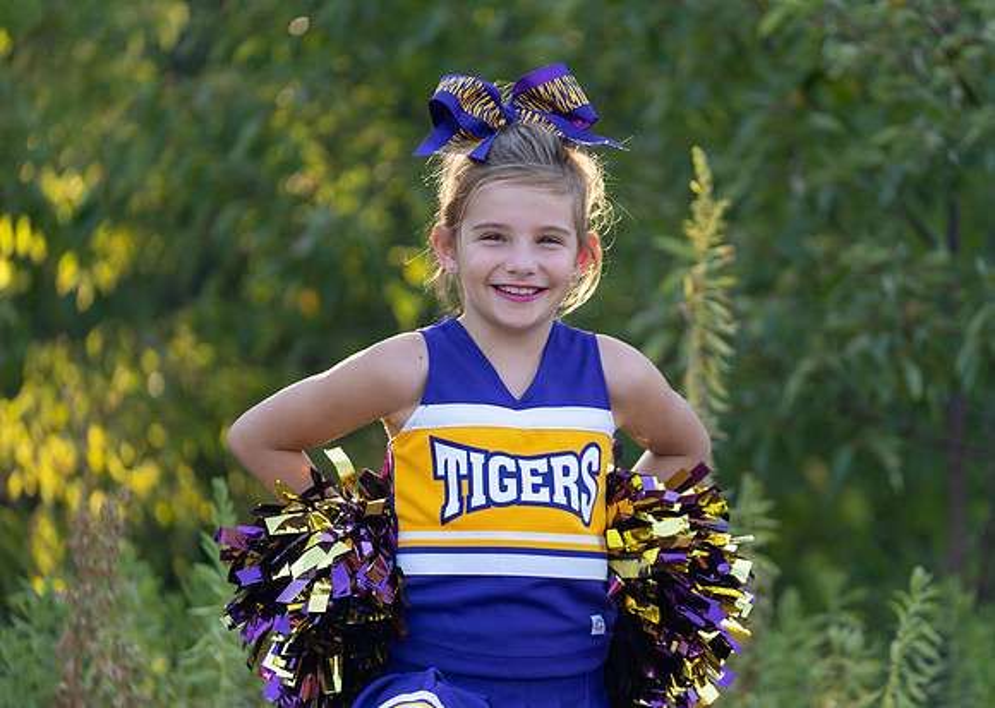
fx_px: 5196
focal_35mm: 184
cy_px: 375
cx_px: 532
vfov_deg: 7.8
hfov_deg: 10.9
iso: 160
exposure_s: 1/320
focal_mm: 158
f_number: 2.8
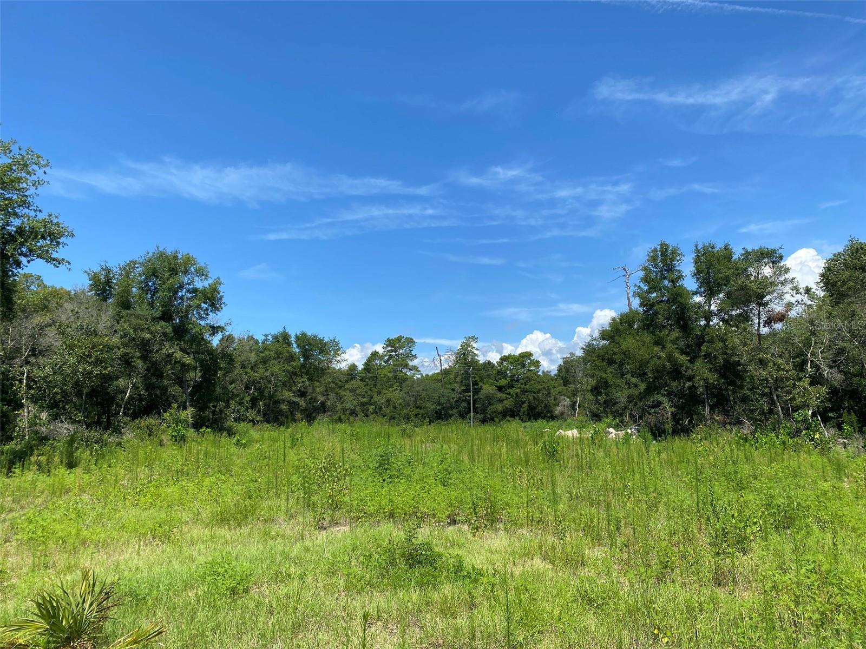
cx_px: 433
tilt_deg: +8.3
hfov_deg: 67.3
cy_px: 324
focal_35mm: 26
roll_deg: +0.7
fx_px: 650
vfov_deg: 53.1
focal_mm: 4.25
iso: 32
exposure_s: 1/2571
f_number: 1.8
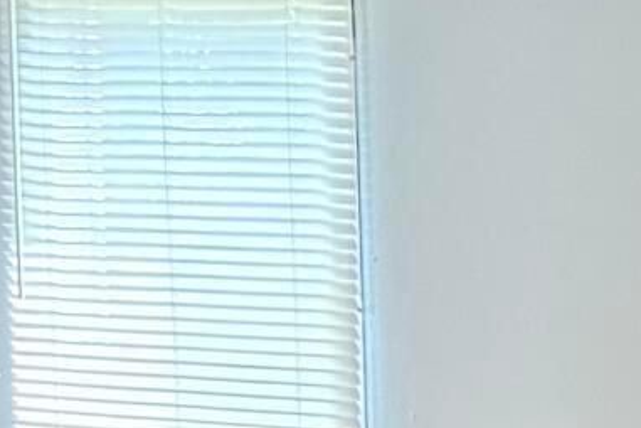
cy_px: 720
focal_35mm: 213
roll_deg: -1.1
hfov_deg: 7.6
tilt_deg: -6.0
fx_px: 3792
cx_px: 2320
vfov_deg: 6.3
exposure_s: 1/60
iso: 320
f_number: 1.6
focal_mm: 5.96
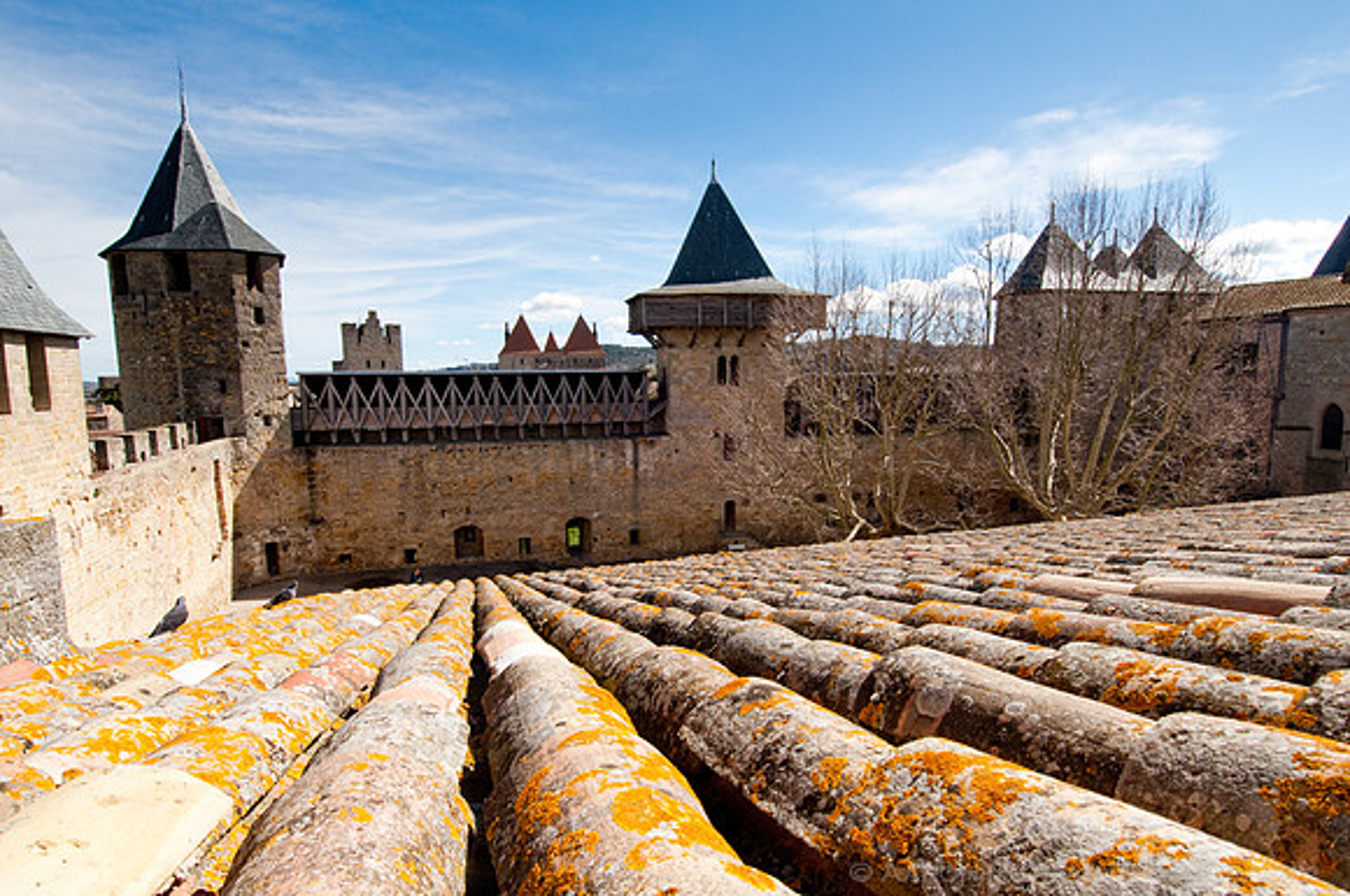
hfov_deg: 90.1
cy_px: 448
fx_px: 674
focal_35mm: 18
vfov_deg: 67.2
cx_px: 675
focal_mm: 12
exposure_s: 1/250
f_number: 13
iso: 200
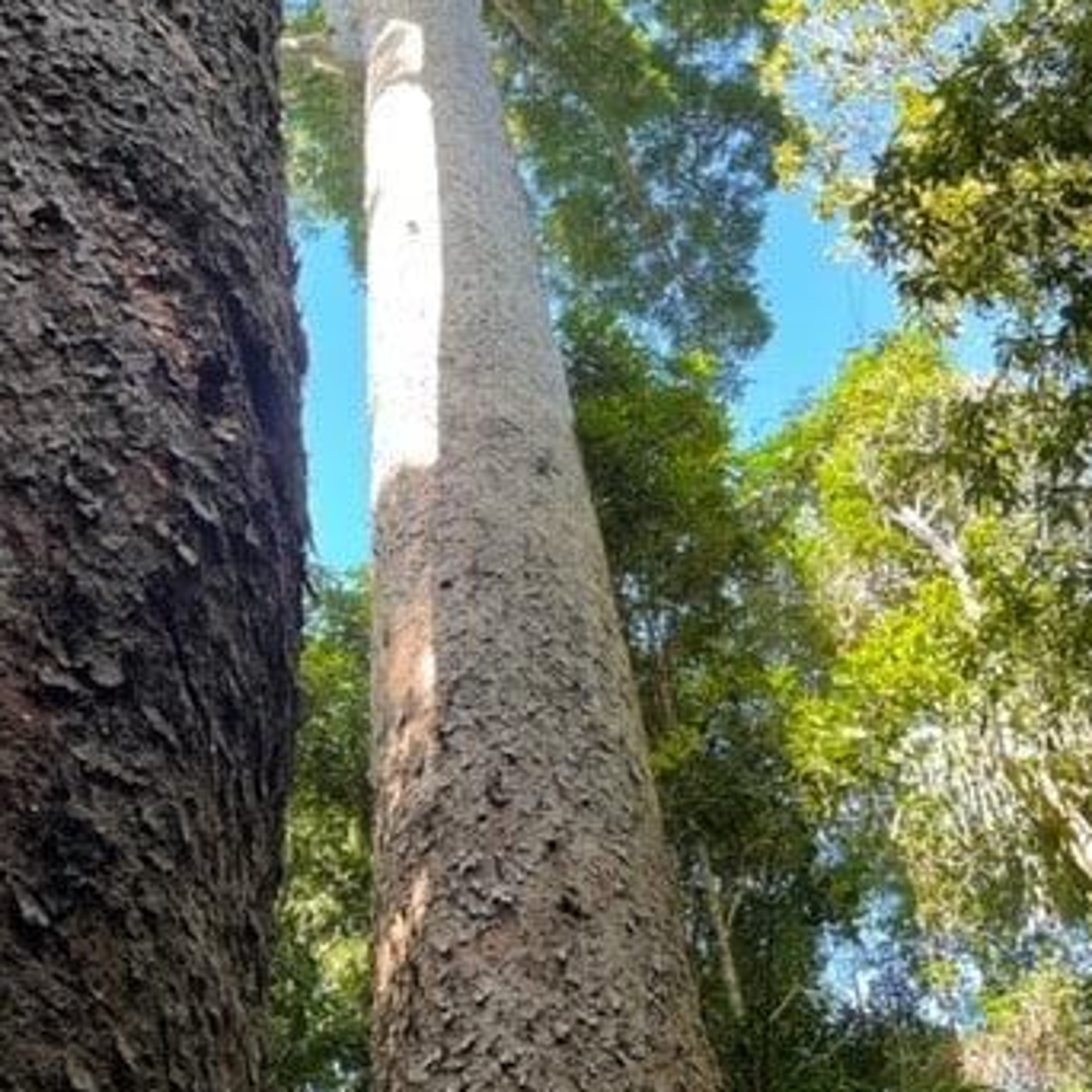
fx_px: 1535
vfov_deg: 39.0
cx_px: 374
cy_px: 450
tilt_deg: +51.9
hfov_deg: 38.8
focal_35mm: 43
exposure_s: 1/121
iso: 40
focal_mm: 4.2
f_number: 1.6
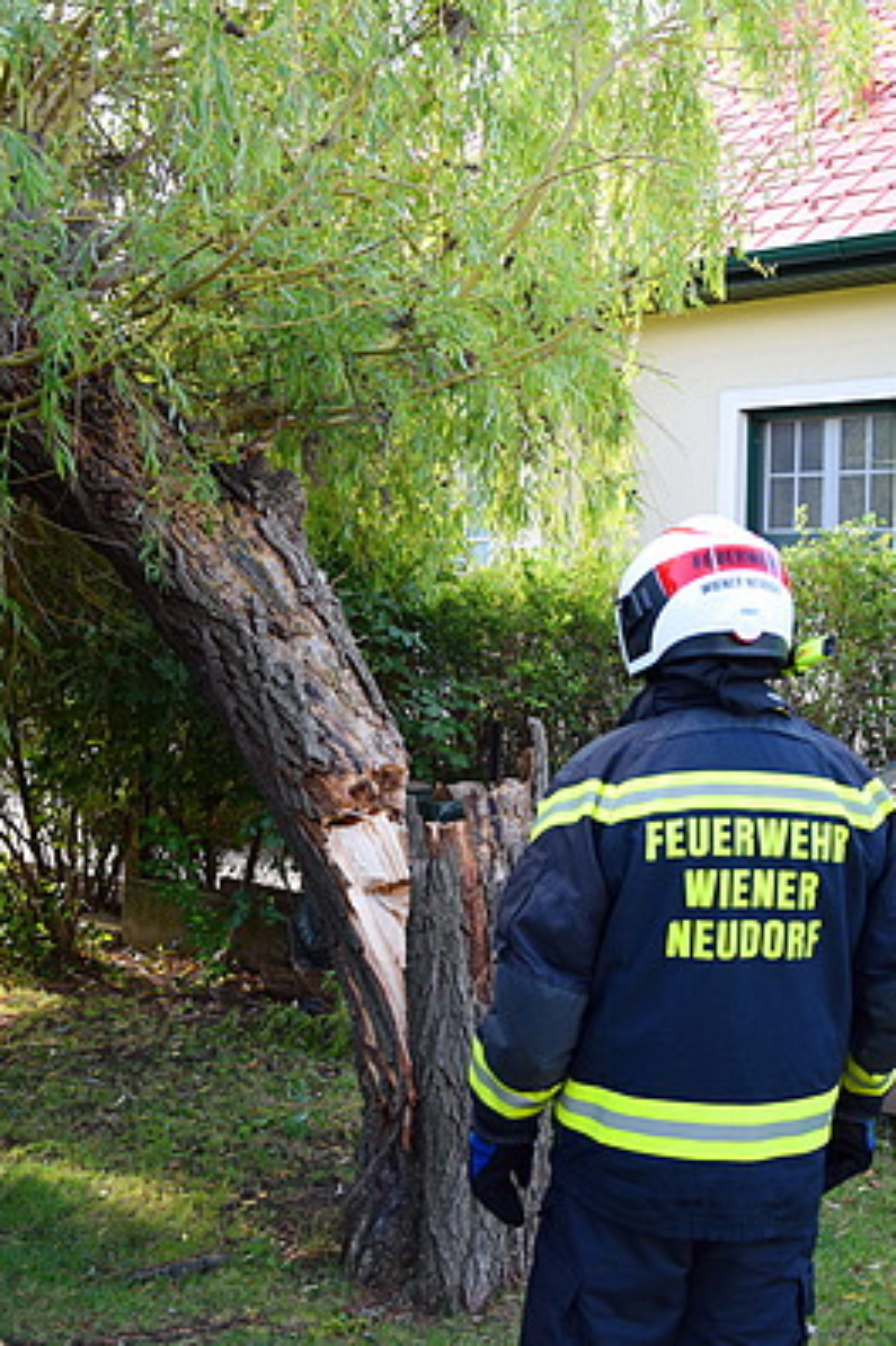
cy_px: 637
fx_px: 1607
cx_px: 478
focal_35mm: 43
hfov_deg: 31.2
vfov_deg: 45.4
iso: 100
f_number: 3.8
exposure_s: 1/60
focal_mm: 24
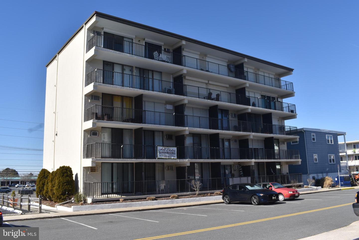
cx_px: 180
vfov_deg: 41.7
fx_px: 314
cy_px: 120
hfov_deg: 59.5
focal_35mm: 32
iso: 100
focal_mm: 21
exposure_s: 1/200
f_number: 11
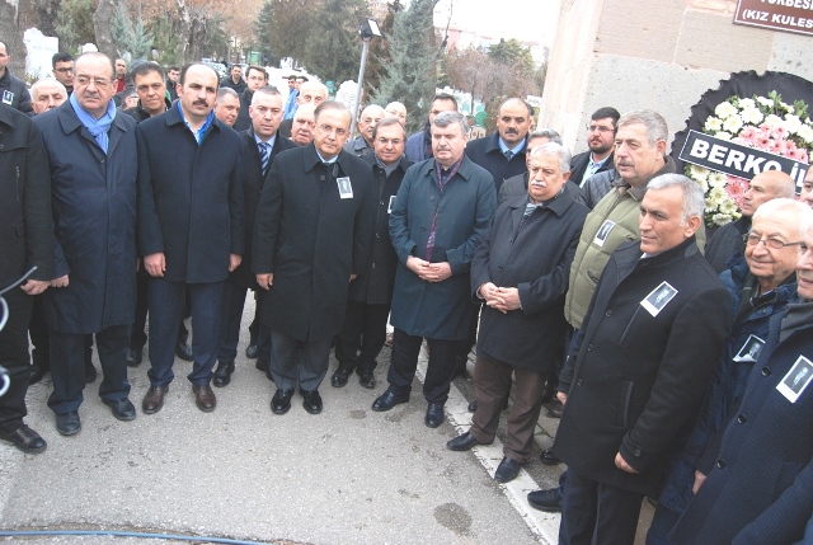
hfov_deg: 67.3
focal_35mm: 27
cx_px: 406
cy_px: 272
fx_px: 611
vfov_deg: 48.1
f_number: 5.6
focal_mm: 18
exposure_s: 1/125
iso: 400
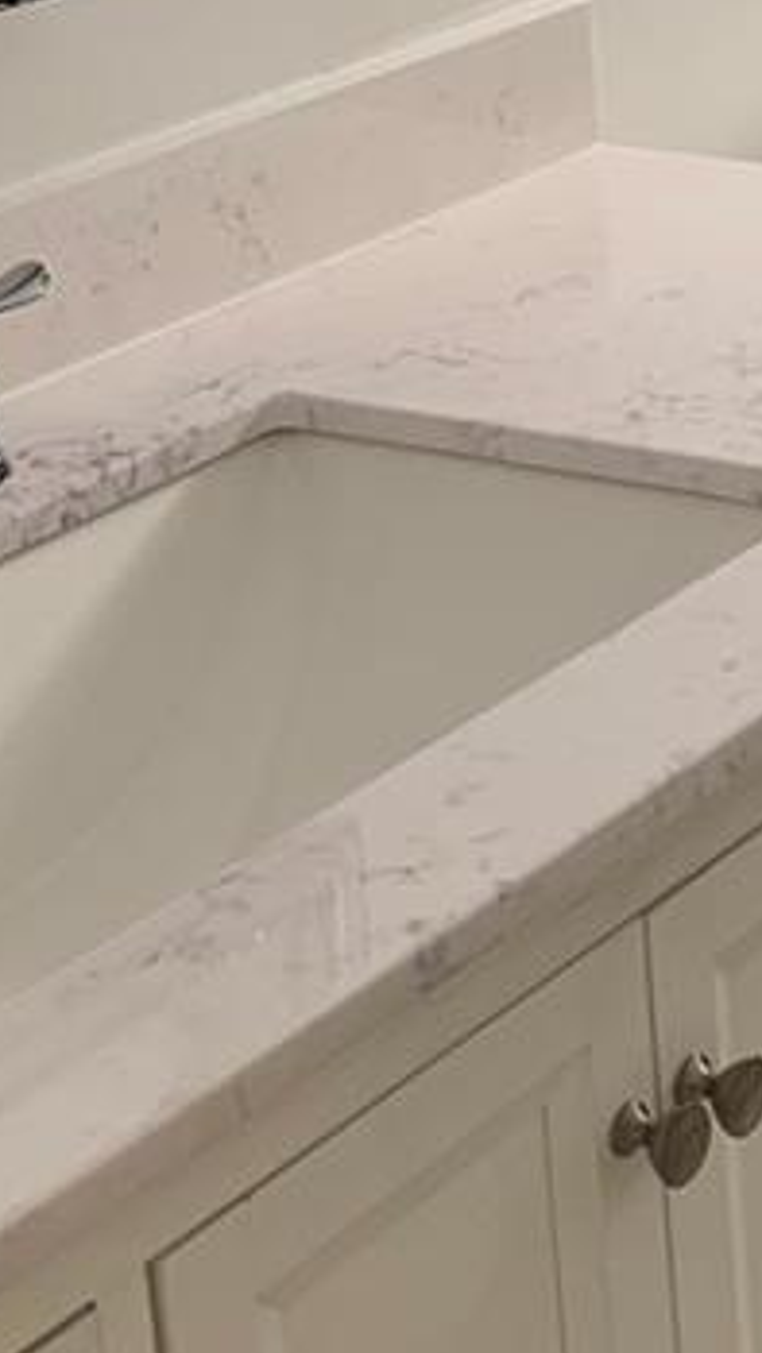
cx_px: 1280
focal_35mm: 97
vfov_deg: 21.1
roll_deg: +2.3
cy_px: -70
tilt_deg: -11.9
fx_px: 3483
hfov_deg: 11.7
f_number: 1.8
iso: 32
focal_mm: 4.25
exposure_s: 1/121
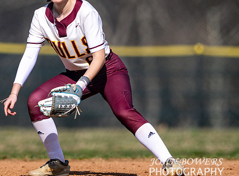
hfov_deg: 2.6
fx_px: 5267
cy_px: 45
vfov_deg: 1.9
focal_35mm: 767
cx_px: 56
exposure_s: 1/3200
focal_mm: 300
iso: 110
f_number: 2.8
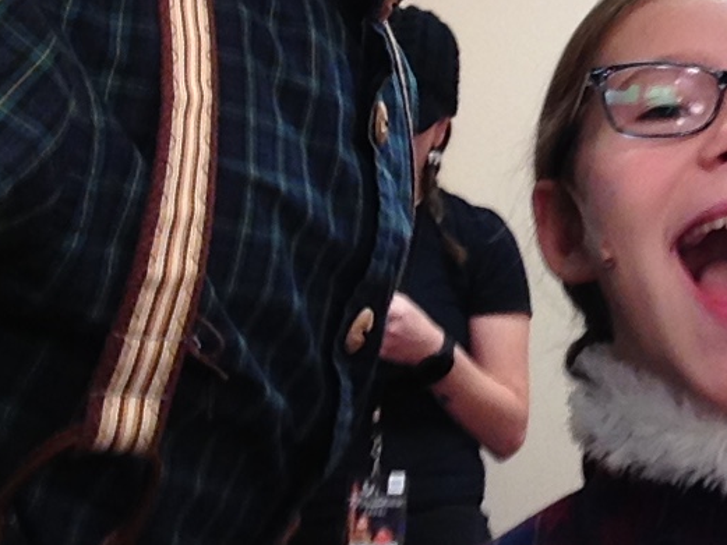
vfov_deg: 17.7
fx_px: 1702
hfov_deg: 22.5
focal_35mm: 81
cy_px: -17
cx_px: 841
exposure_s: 1/30
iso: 80
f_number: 2.4
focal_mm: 2.15
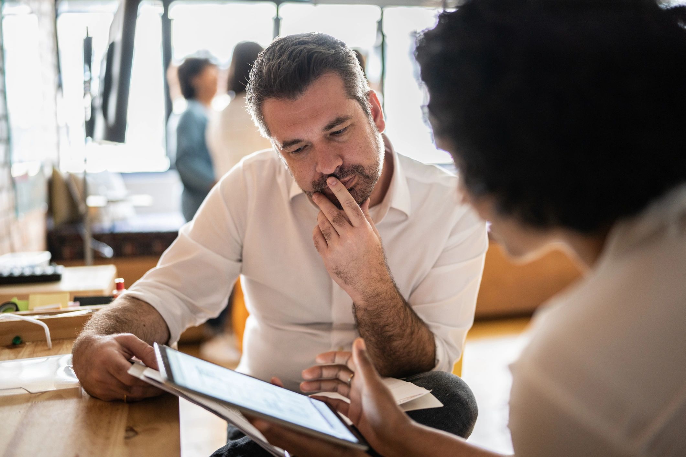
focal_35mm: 35
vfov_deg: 37.9
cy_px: 228
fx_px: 667
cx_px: 343
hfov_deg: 54.4
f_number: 1.2
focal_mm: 35
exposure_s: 1/200
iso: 500
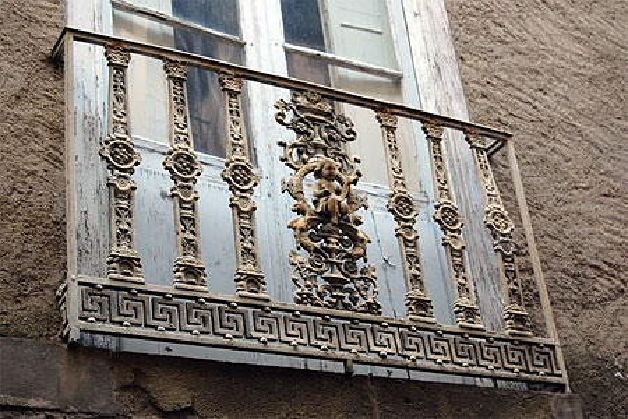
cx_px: 314
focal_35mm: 72
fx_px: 1256
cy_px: 210
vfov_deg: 18.9
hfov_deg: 28.1
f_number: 5.6
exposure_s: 1/125
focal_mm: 48
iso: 250
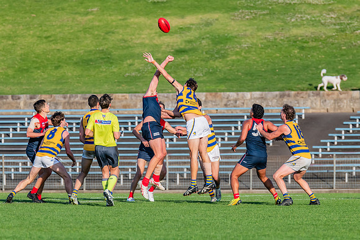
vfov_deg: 3.1
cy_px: 117
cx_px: 199
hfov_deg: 4.6
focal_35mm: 449
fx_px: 4490
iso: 800
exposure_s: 1/1600
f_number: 7.1
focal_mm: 380
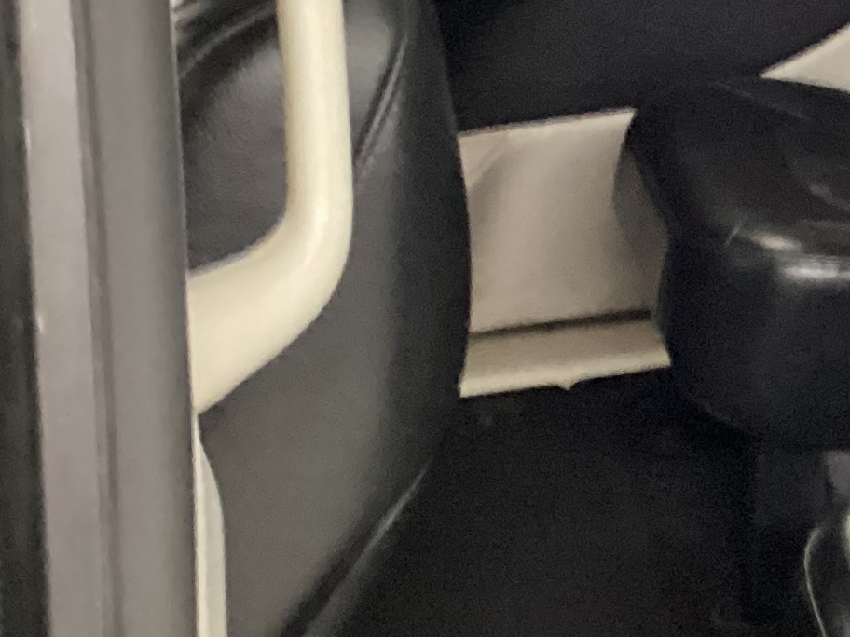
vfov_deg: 13.3
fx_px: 2726
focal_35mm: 111
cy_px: 156
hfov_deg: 16.8
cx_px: 1063
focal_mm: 3.3
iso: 800
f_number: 2.4
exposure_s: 1/20
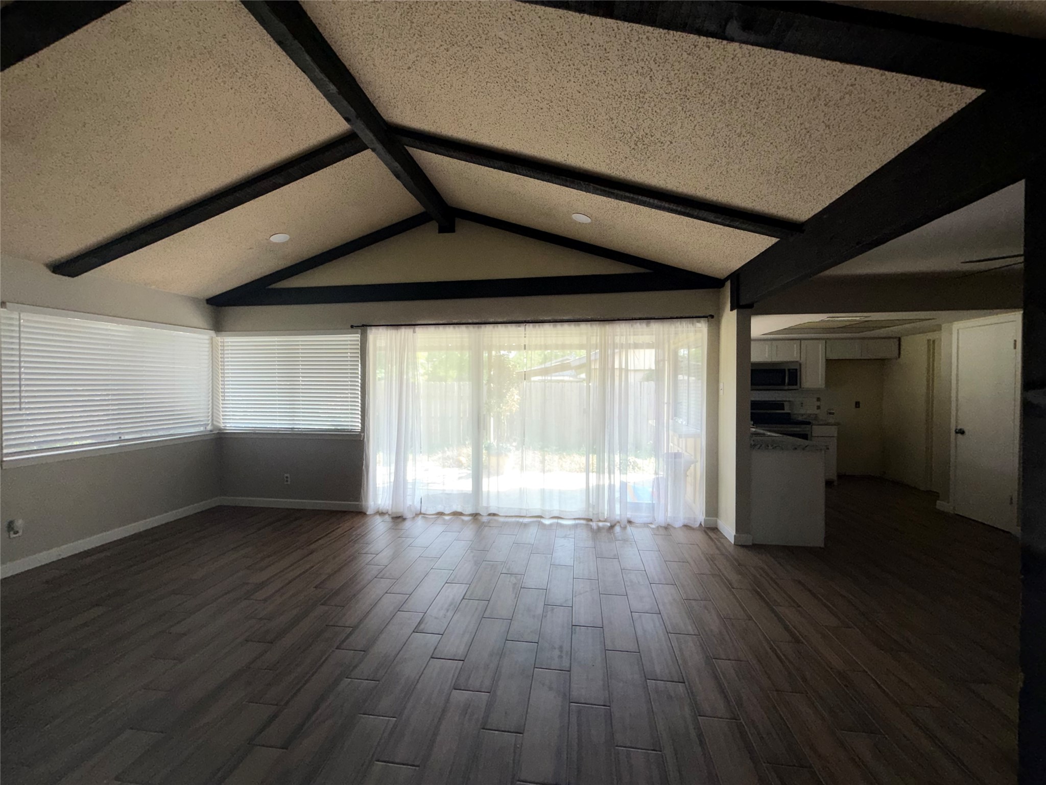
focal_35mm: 14
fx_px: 423
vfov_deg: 85.7
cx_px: 523
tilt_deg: -1.6
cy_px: 392
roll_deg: +0.2
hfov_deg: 102.1
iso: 100
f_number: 2.2
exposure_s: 1/121
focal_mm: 2.22
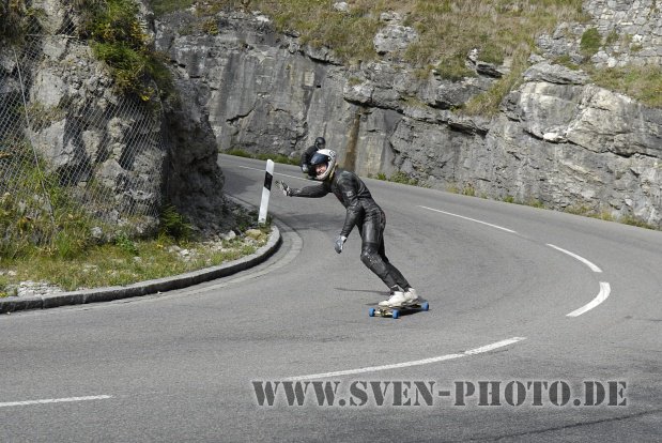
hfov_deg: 24.6
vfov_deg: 16.6
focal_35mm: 82
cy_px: 222
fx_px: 1518
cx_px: 331
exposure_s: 1/500
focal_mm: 55
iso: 320
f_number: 7.1
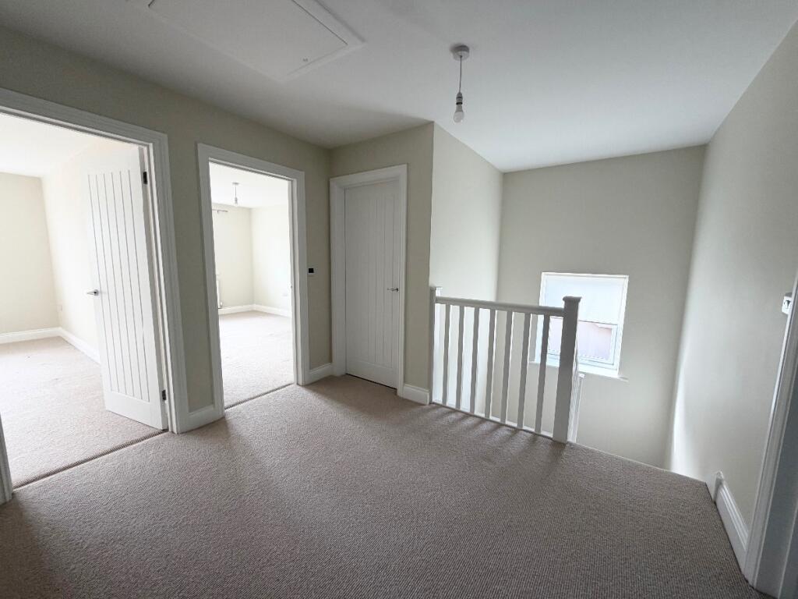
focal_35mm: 14
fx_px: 323
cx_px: 399
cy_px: 300
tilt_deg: -8.2
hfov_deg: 102.1
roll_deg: -0.6
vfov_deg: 85.7
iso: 125
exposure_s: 1/121
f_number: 2.2
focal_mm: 2.22
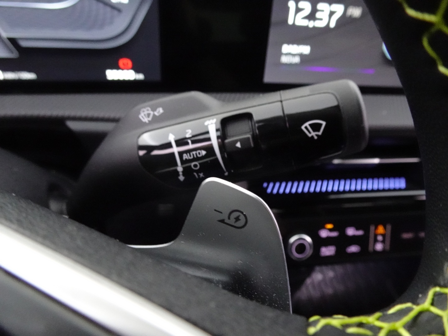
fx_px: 311
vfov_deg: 56.8
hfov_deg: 71.6
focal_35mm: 24
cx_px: 224
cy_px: 168
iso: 1250
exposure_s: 1/8
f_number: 3.5
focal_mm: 4.25
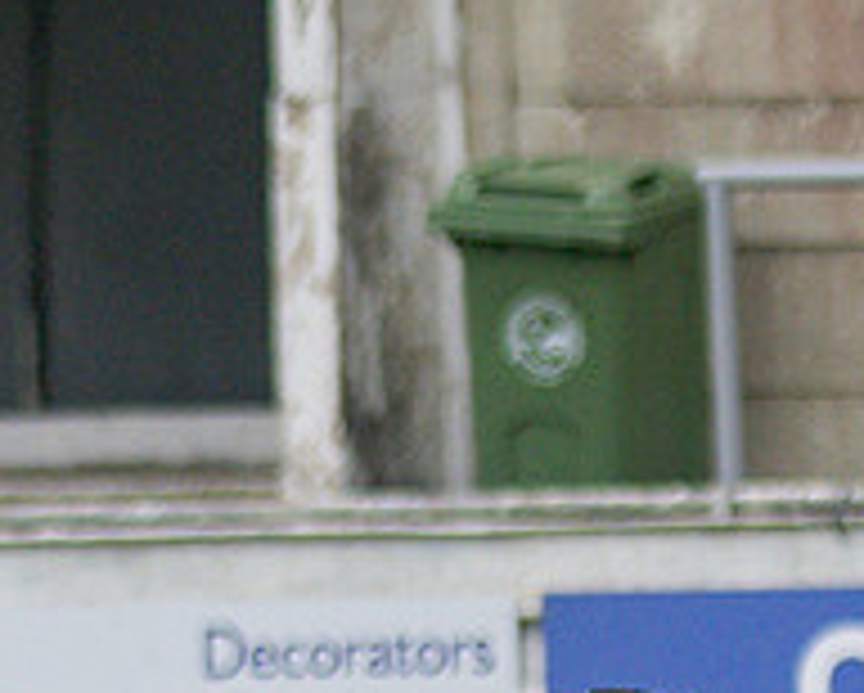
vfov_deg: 1.1
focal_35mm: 1399
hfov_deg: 1.4
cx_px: -816
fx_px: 35810
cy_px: 662
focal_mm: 155
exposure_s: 1/1250
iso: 360
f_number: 4
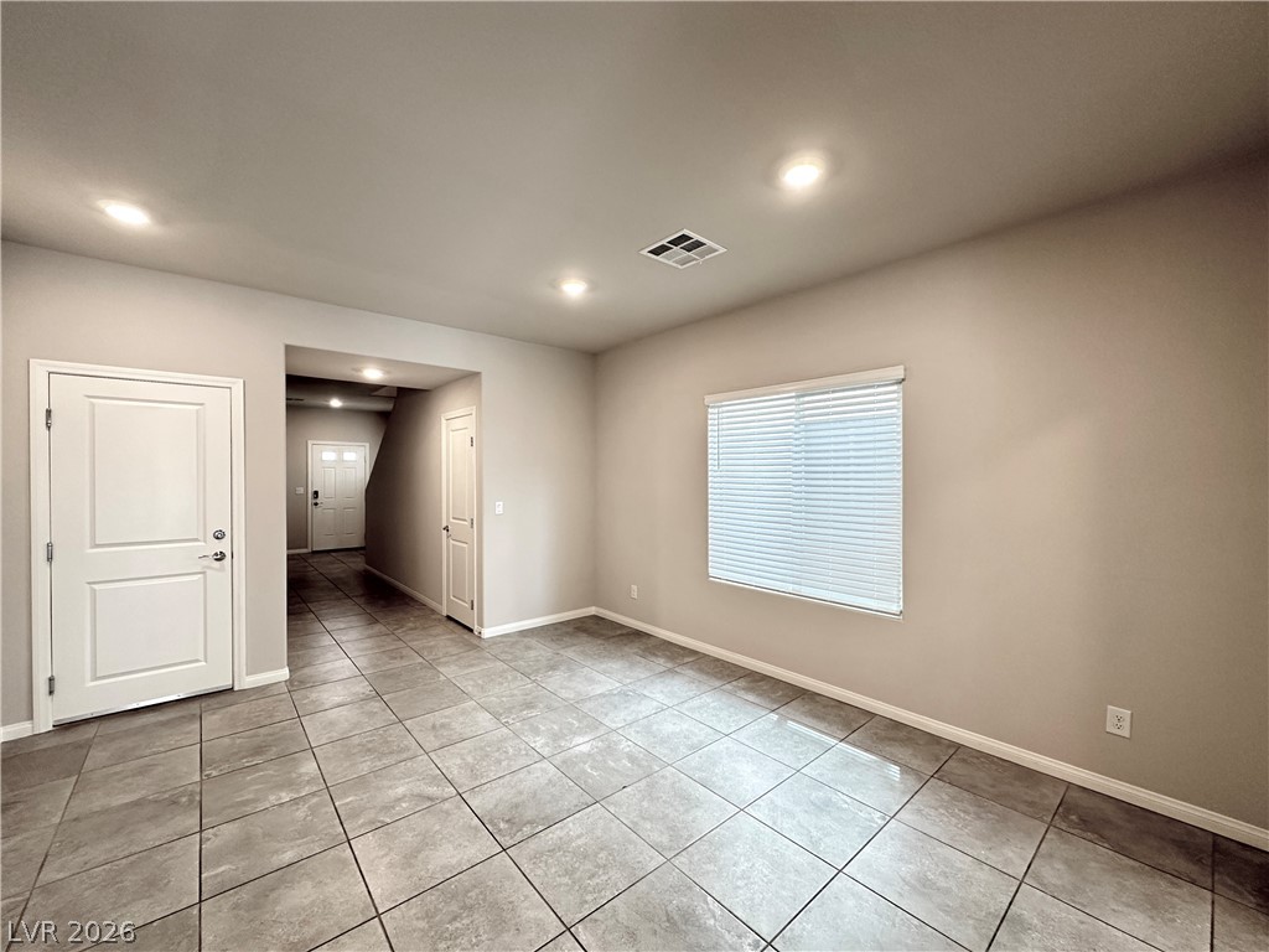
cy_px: 476
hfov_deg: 102.1
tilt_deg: +0.4
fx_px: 513
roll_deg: +0.0
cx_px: 634
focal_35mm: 14
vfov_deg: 85.7
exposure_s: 1/60
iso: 200
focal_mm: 2.22
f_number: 2.2
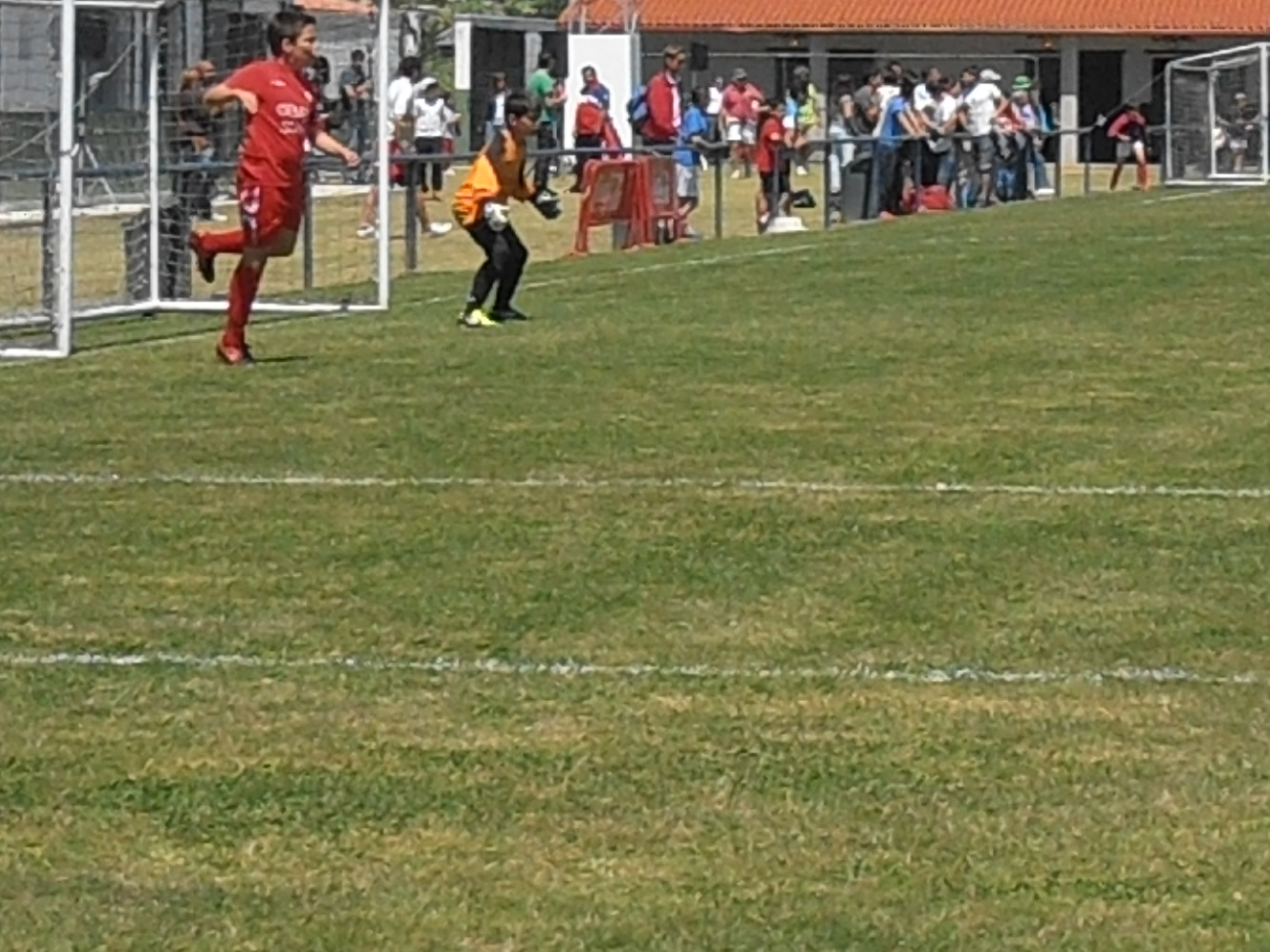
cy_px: 255
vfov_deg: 8.7
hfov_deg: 11.6
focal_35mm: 171
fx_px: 6274
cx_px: 771
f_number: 14
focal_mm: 19.64
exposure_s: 1/320
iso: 400
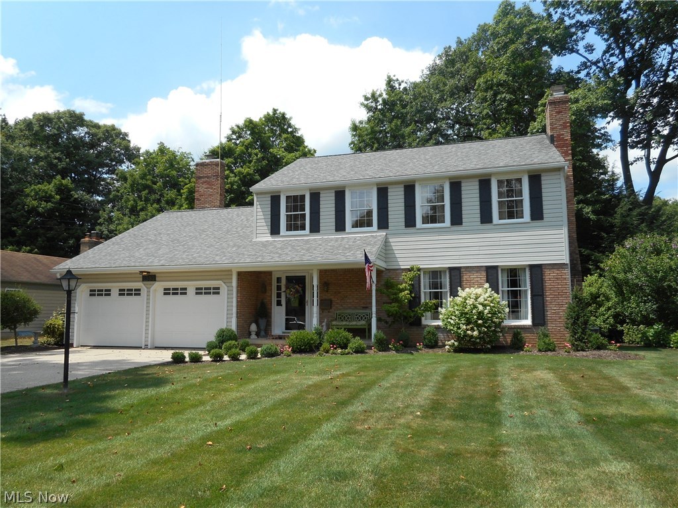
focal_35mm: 25
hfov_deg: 69.4
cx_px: 339
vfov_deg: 54.9
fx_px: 490
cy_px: 254
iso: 80
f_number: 3.7
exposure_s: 1/640
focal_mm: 4.5
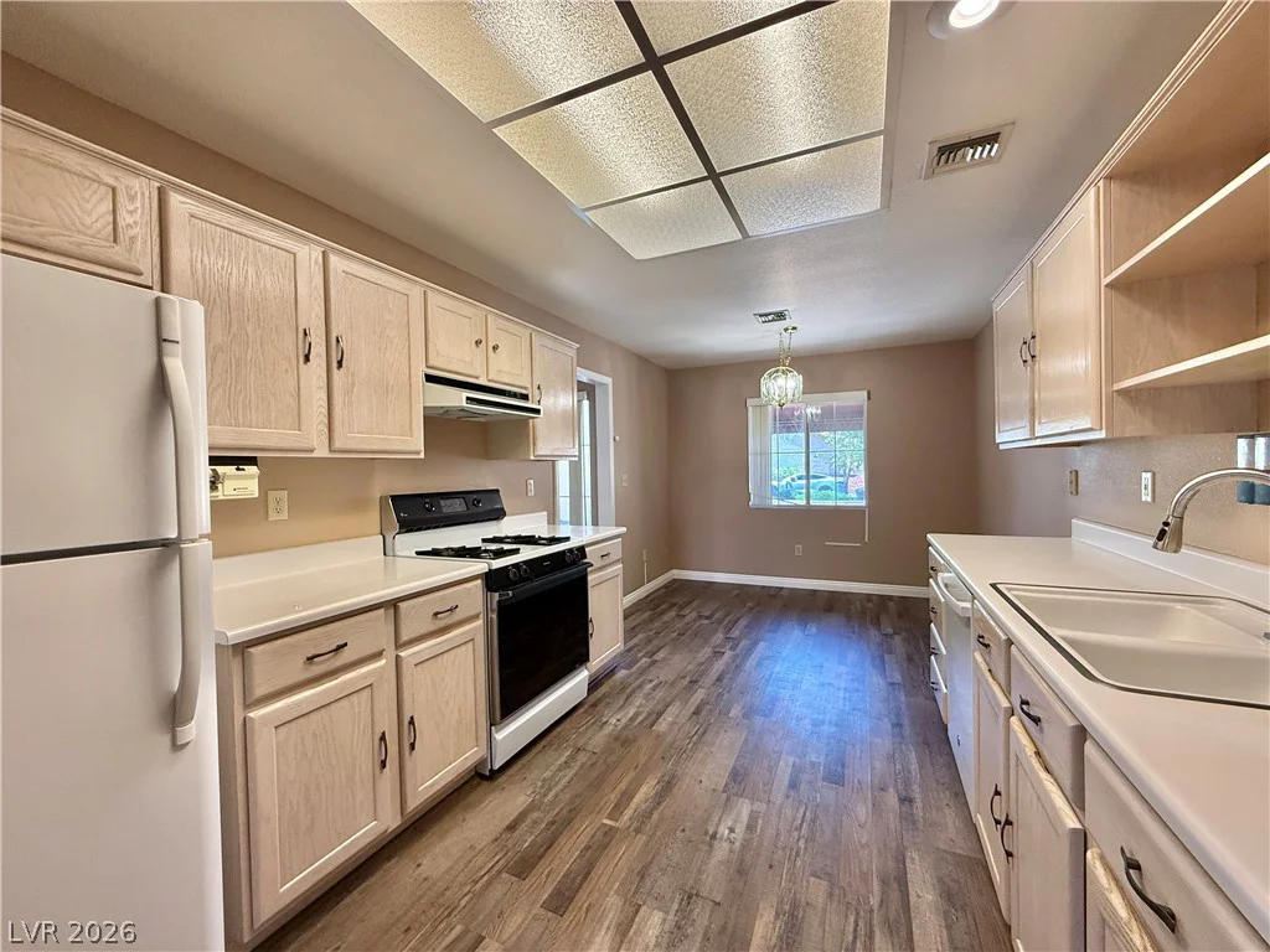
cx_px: 635
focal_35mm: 14
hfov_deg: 102.1
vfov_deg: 85.7
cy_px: 476
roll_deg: +0.5
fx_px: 514
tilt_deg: -1.1
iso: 200
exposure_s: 1/120
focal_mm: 2.22
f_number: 2.2
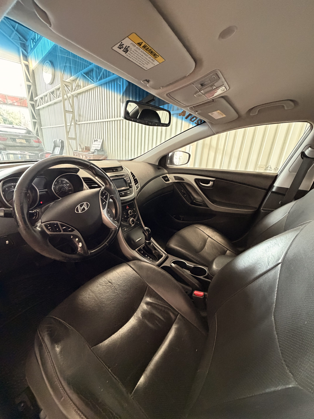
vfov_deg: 102.1
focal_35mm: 14
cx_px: 157
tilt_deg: -19.9
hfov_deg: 85.7
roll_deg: -4.8
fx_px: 169
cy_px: 210
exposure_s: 1/60
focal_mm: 2.22
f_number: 2.2
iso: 800
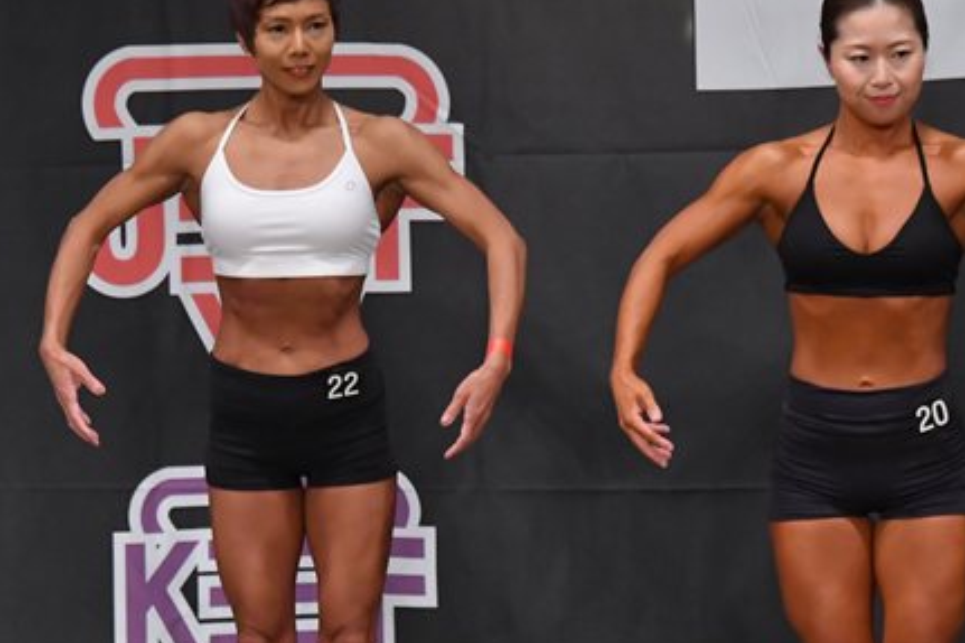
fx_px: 11575
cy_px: 482
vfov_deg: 3.2
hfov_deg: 4.8
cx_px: 518
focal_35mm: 432
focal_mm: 160
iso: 4000
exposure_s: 1/400
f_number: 5.6
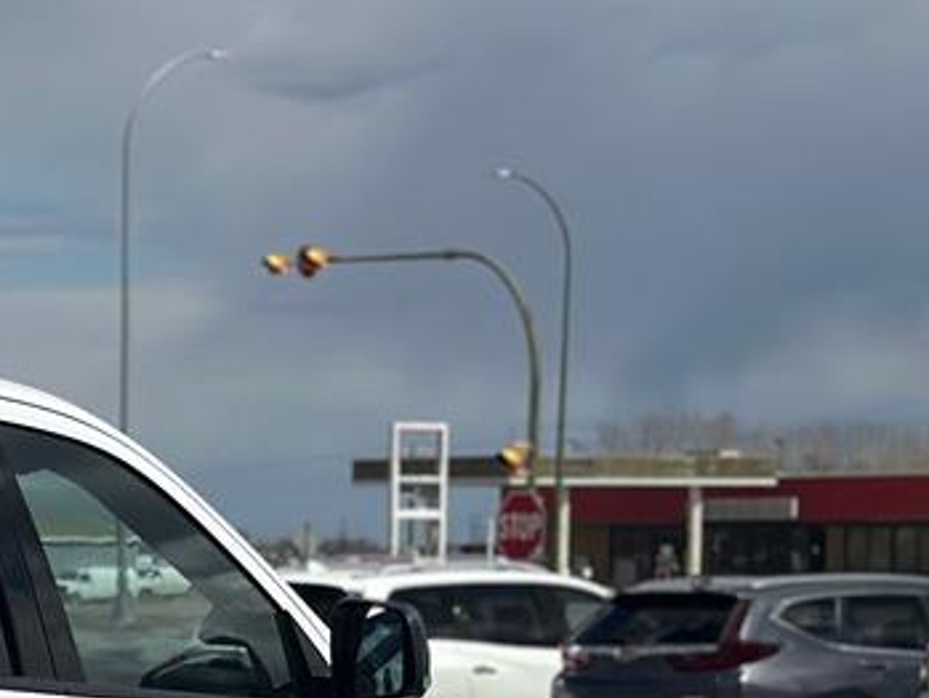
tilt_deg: -4.7
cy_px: 853
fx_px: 4725
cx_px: -753
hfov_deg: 10.5
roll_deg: +2.3
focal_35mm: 176
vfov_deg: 8.3
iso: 100
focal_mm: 6.86
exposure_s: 1/18868
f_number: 1.78
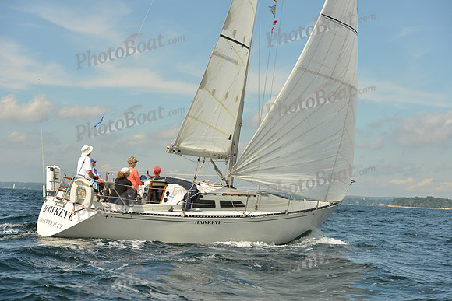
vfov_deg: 19.5
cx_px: 226
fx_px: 879
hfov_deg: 28.8
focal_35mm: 70
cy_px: 150
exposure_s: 1/1600
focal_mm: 70
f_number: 7.1
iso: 320
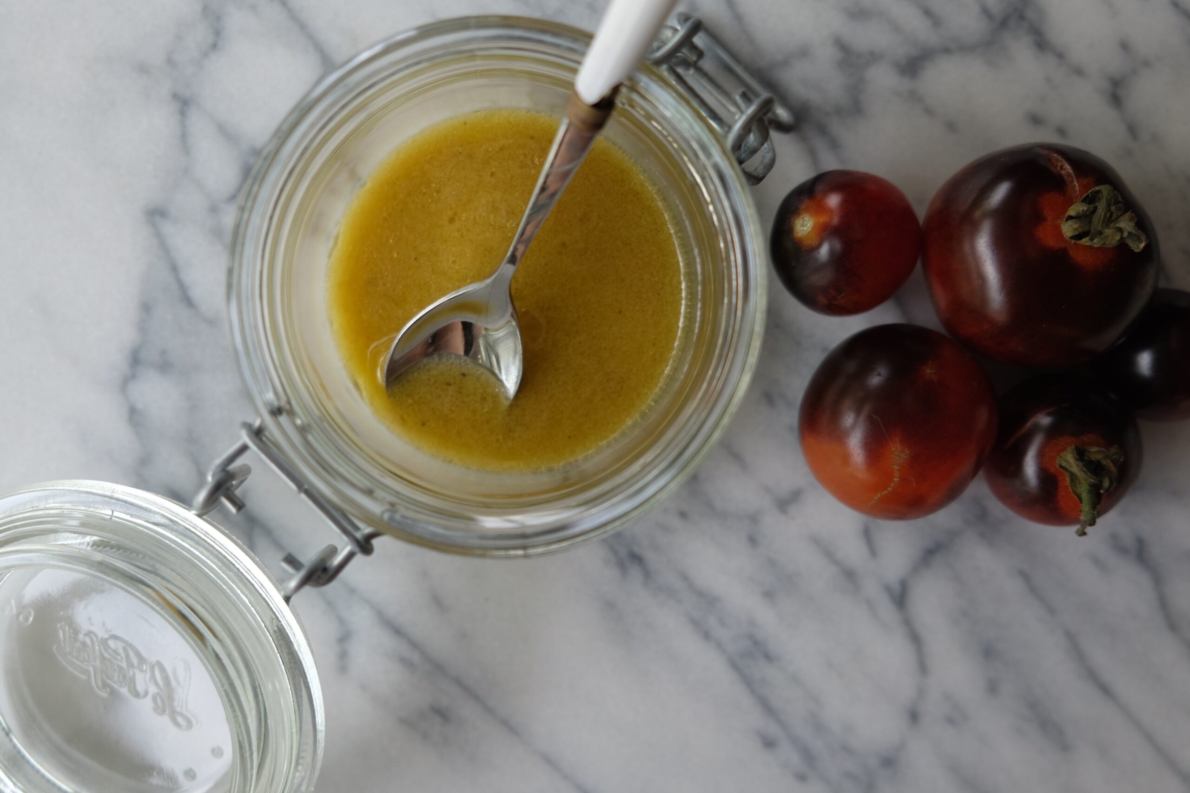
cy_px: 396
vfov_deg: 37.9
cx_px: 595
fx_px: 1157
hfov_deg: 54.4
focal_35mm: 35
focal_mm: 23.3
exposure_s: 1/80
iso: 320
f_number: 3.2
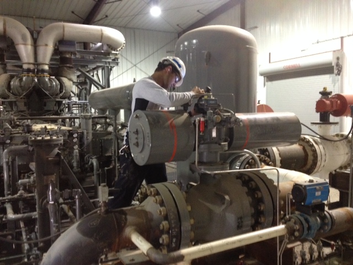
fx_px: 357
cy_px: 132
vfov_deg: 40.7
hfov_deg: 52.6
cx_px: 176
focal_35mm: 35
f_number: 2.4
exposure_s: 1/17
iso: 400
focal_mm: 4.28
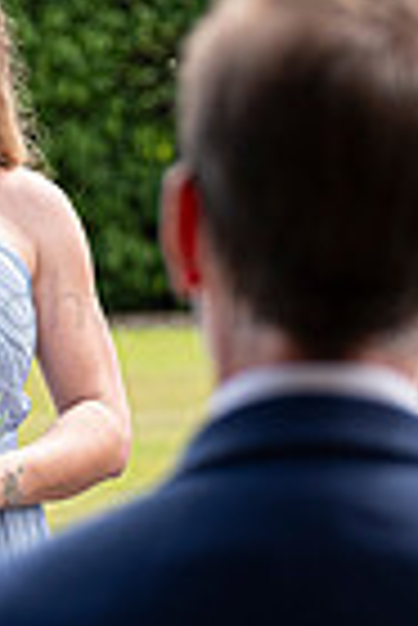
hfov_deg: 3.8
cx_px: -157
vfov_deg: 5.7
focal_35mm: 363
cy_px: 113
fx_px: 6306
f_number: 3.2
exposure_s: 1/640
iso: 200
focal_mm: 74.4
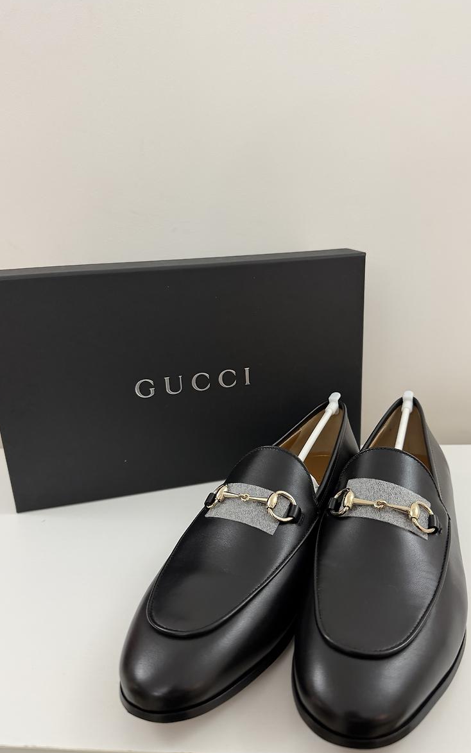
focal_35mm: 26
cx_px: 258
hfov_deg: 47.5
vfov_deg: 70.4
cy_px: 378
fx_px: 534
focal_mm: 6.76
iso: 200
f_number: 1.78
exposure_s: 1/49
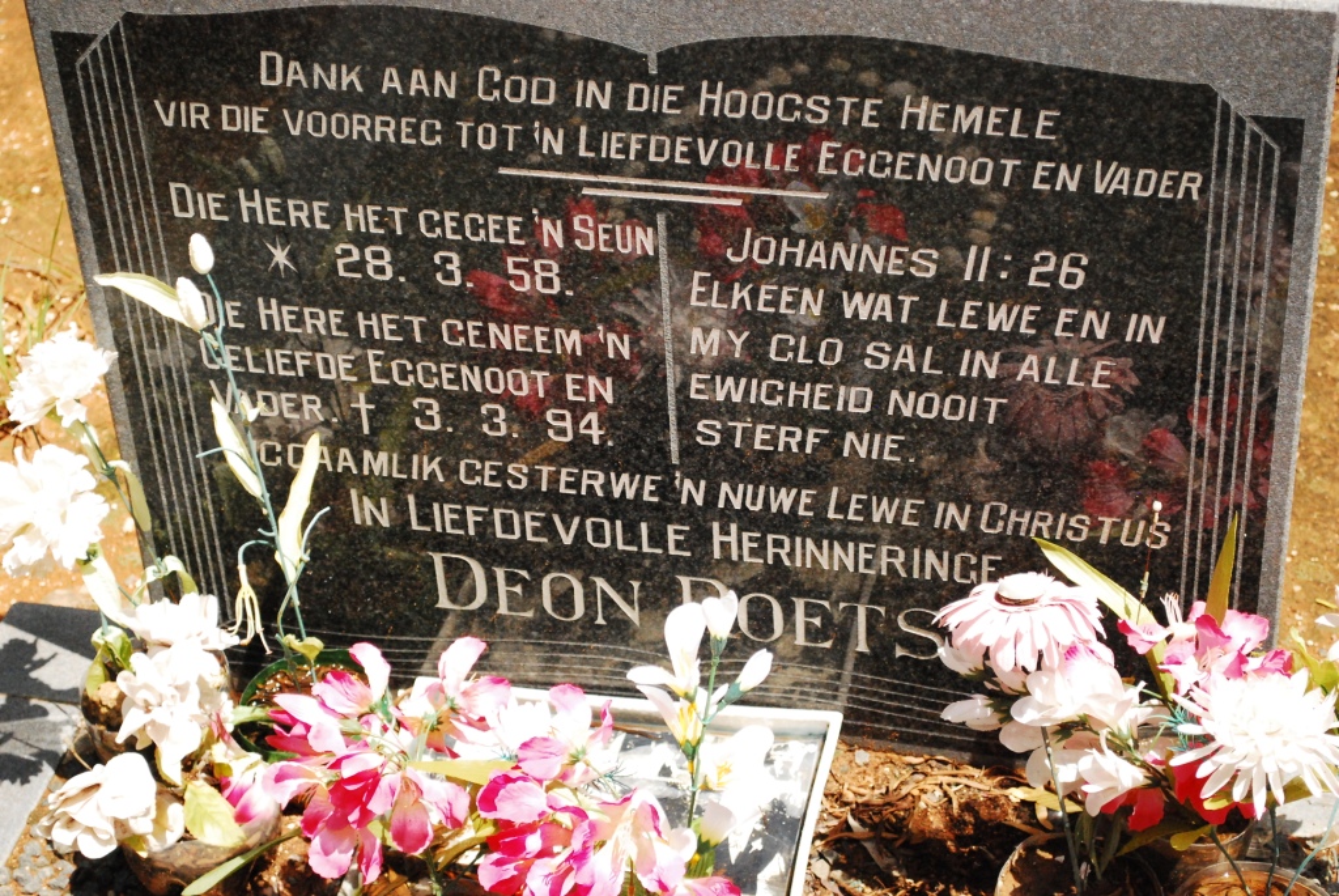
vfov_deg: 17.5
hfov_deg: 26.0
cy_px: 448
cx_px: 670
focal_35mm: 78
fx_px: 2904
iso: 1600
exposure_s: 1/4000
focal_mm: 52
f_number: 5.6
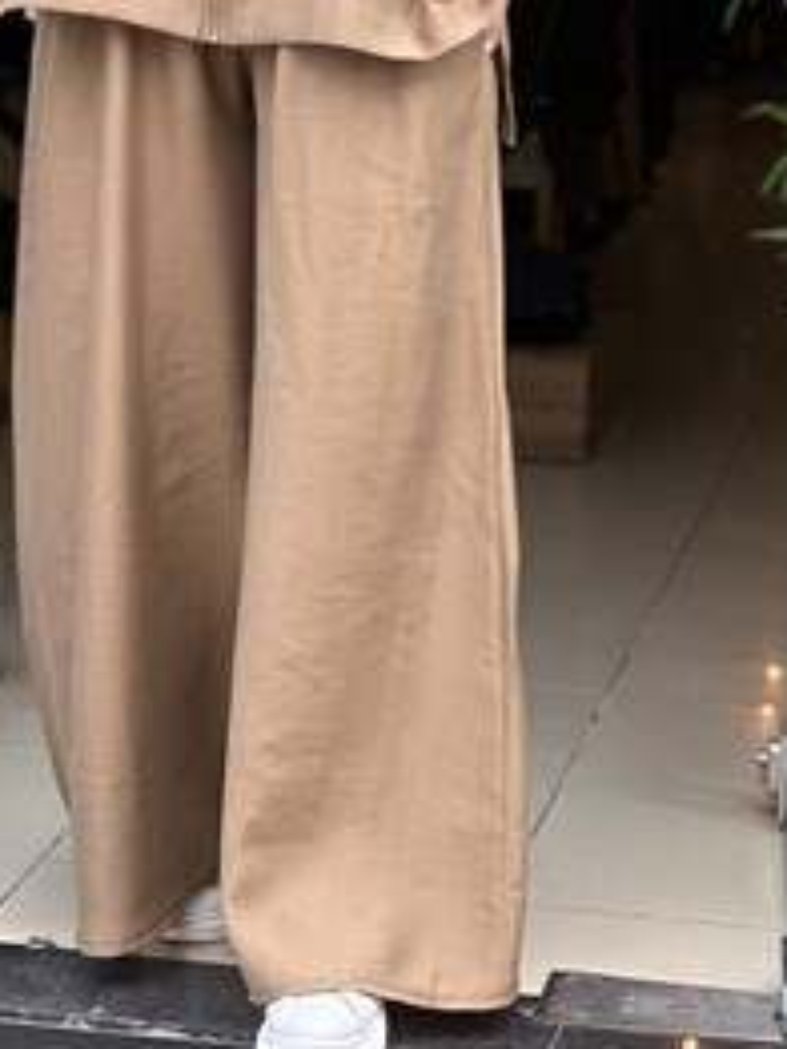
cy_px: 38
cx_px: 410
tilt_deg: -4.3
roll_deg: -3.1
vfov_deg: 12.4
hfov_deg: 9.5
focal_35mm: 157
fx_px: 4755
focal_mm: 9
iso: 64
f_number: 2.8
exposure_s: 1/121
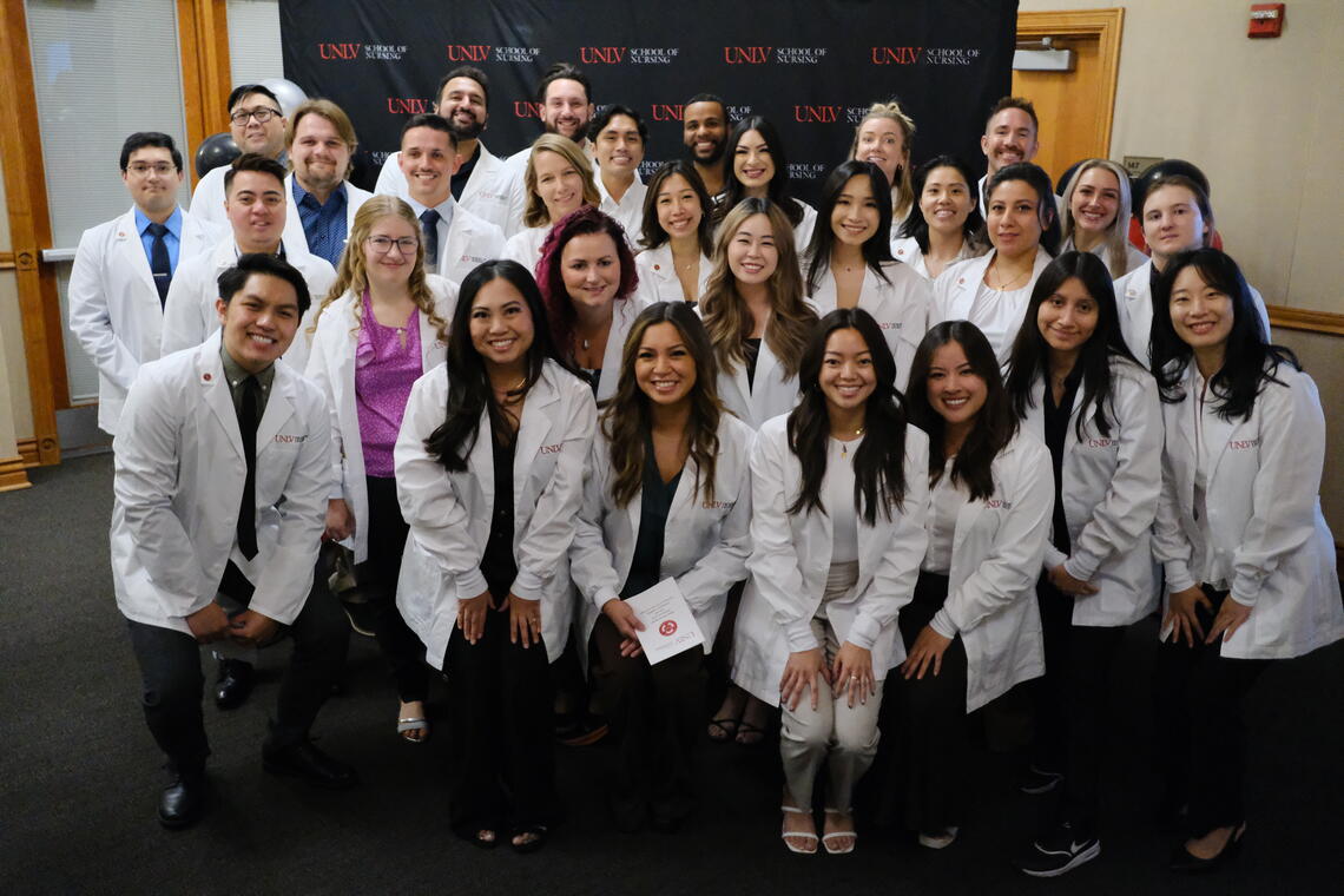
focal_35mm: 35
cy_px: 448
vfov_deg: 37.9
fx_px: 1307
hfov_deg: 54.4
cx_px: 672
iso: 12800
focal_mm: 23
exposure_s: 1/1000
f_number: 2
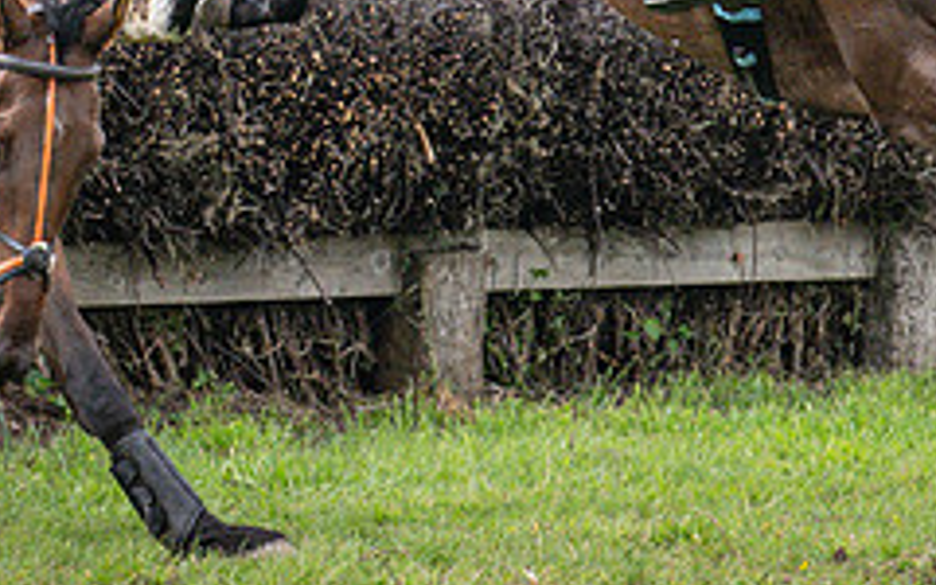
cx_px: 601
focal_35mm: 353
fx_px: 9005
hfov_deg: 5.9
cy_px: -119
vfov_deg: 3.7
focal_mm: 70
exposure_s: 1/1600
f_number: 4.5
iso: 400
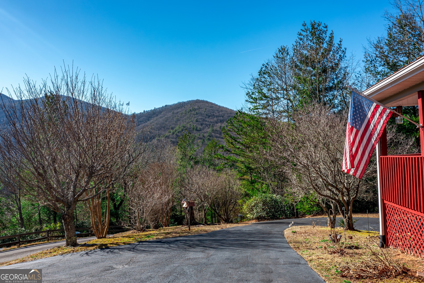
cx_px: 212
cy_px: 142
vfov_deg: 46.4
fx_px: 330
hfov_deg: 65.5
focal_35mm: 28
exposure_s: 1/320
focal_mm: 10.26
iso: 100
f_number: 5.6
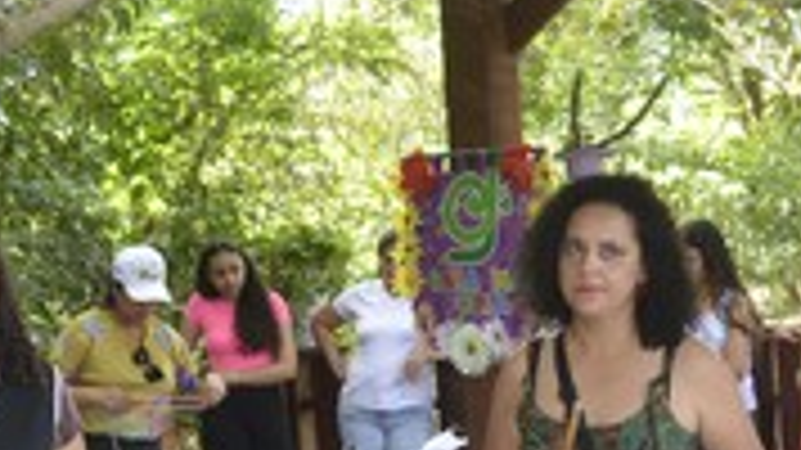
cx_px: 302
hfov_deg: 23.3
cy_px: 454
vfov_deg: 13.1
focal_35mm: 91
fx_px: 1939
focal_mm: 23
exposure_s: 1/160
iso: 640
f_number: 4.5
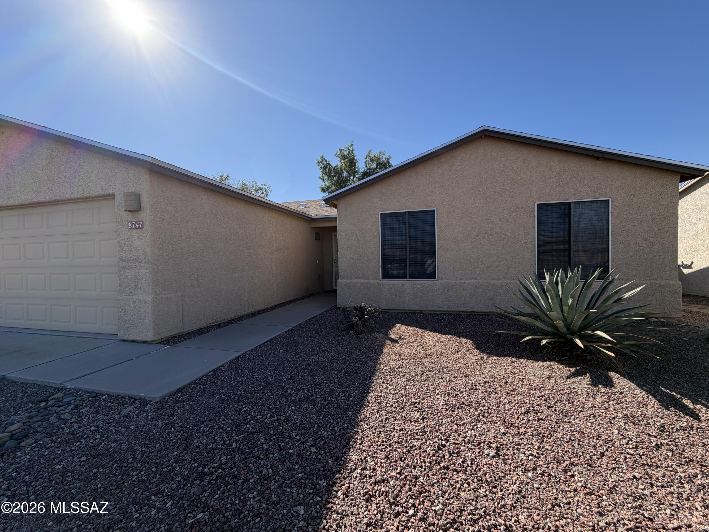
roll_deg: +1.3
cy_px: 266
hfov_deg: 102.1
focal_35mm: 14
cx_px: 354
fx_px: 287
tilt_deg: -1.1
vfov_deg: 85.7
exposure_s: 1/770
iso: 32
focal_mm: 2.22
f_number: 2.2
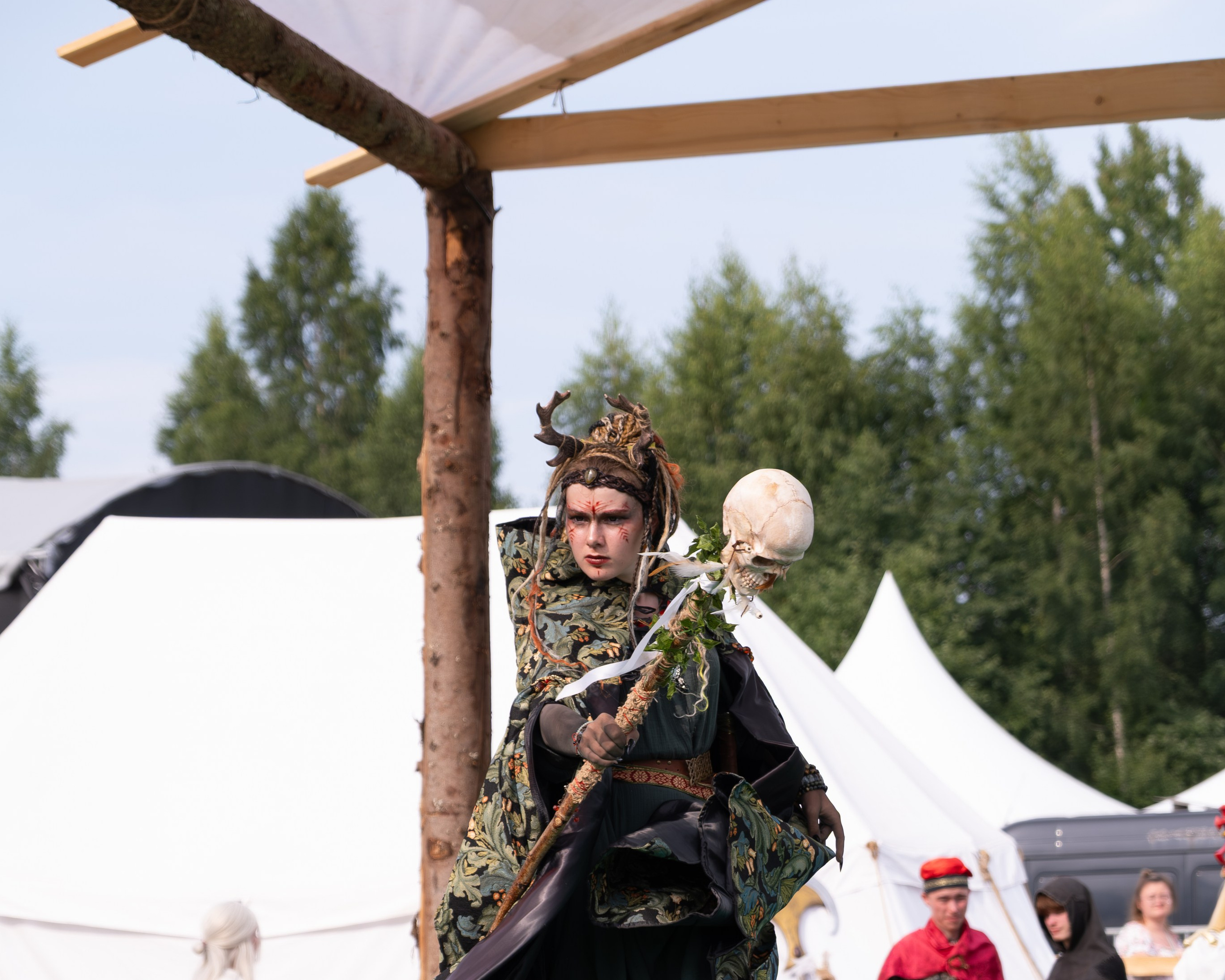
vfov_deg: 13.1
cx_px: 612
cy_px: 748
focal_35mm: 117
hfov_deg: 16.4
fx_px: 4241
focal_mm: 55
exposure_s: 1/1250
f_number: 3.6
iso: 200
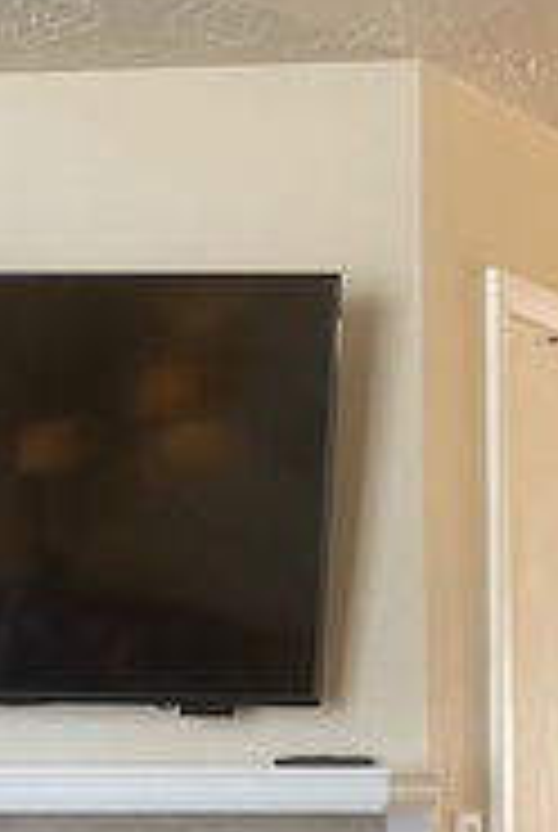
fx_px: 1621
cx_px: -63
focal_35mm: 70
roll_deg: +0.9
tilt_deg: +1.1
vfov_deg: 27.4
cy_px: 805
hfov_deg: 18.7
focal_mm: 4.25
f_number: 1.8
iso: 200
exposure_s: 1/60
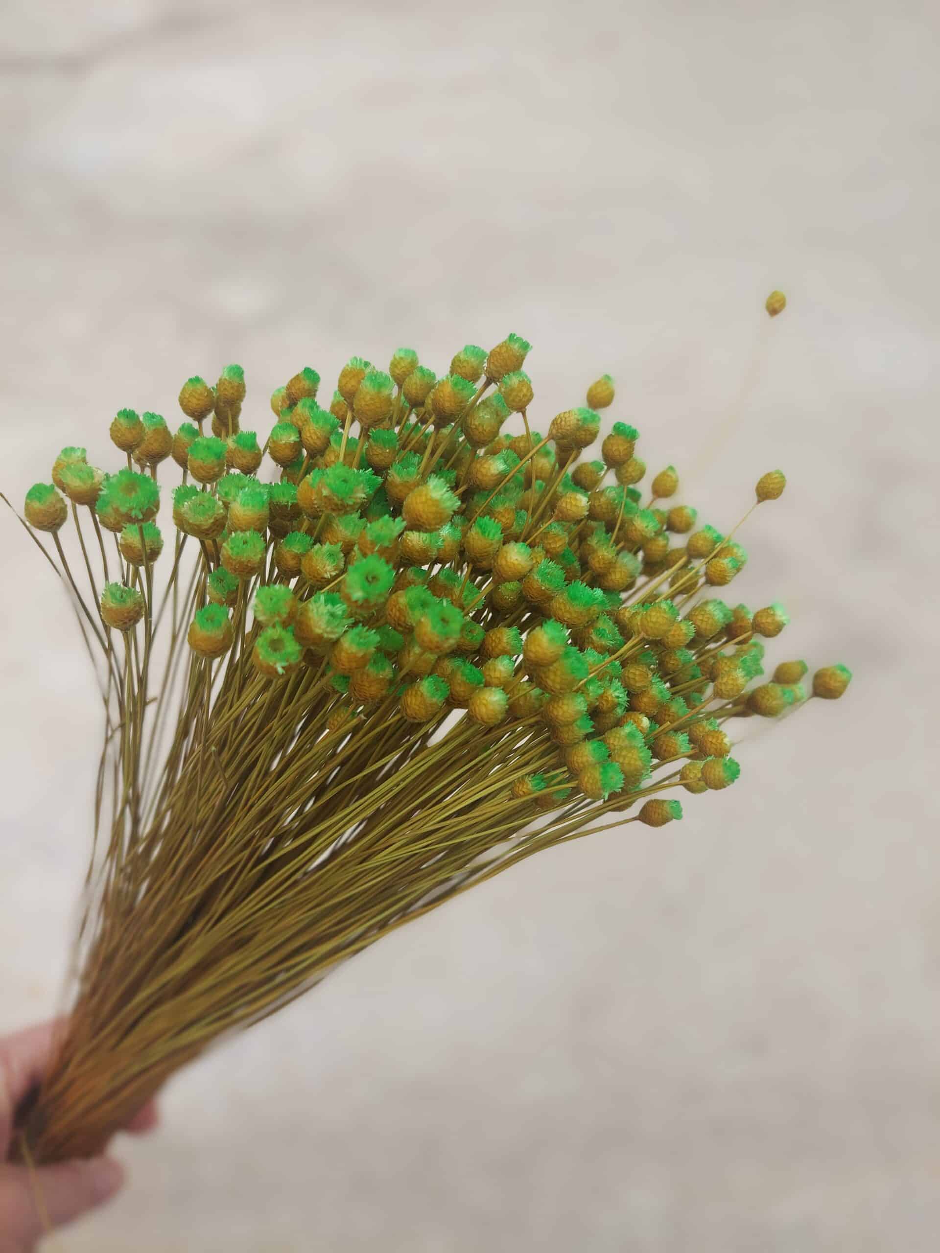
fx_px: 869
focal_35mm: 24
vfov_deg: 71.6
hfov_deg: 56.8
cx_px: 470
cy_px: 626
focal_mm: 5.23
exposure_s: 1/556
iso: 40
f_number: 1.8
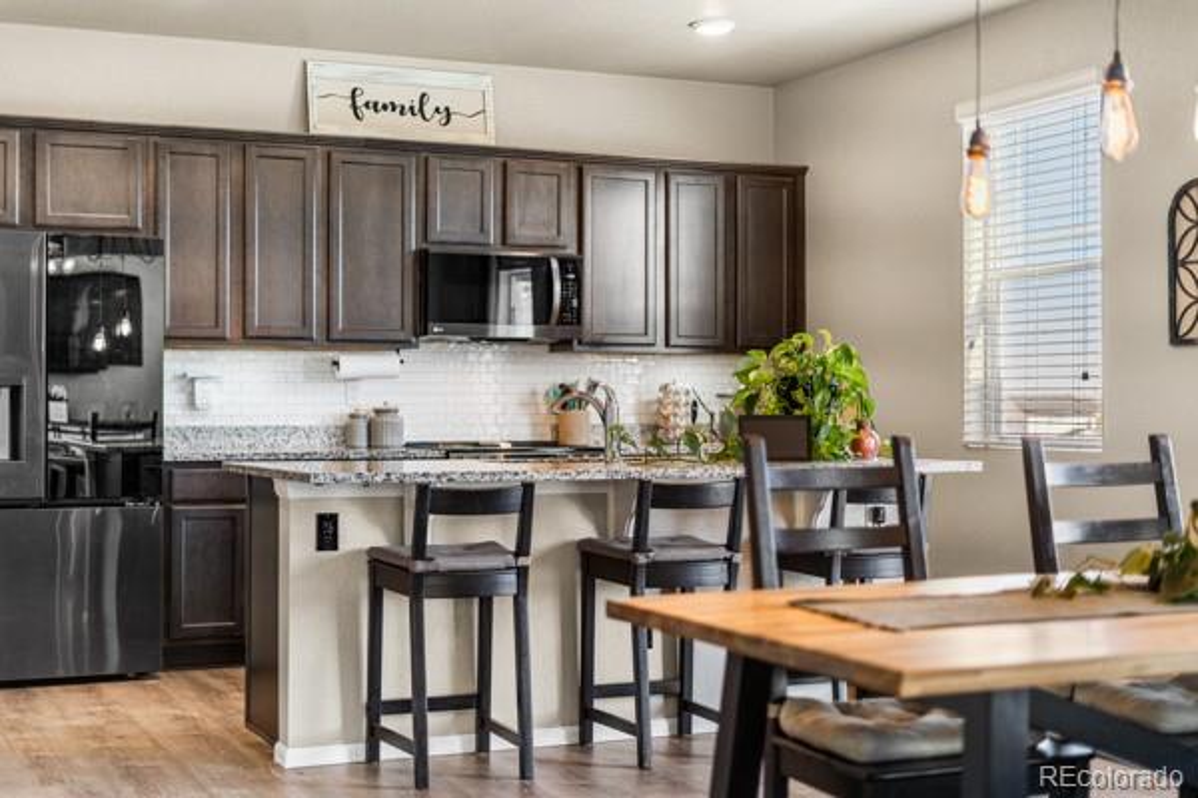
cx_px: 599
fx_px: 1664
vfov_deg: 27.0
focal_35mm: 50
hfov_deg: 39.6
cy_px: 399
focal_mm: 50
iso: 500
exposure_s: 1/250
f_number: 1.8
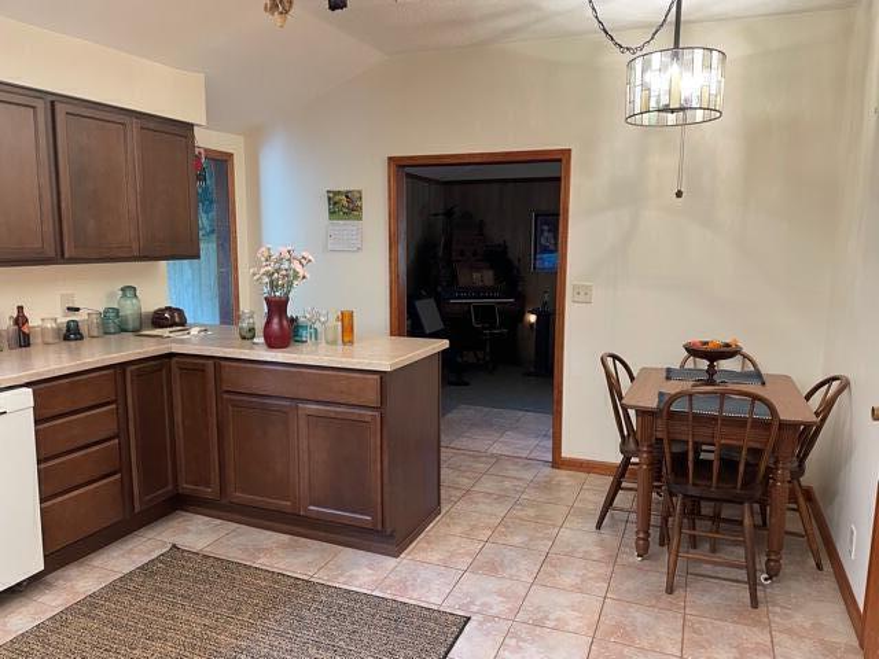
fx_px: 660
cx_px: 440
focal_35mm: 26
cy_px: 330
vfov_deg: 53.1
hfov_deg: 67.3
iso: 160
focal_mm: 4.2
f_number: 1.6
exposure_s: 1/60
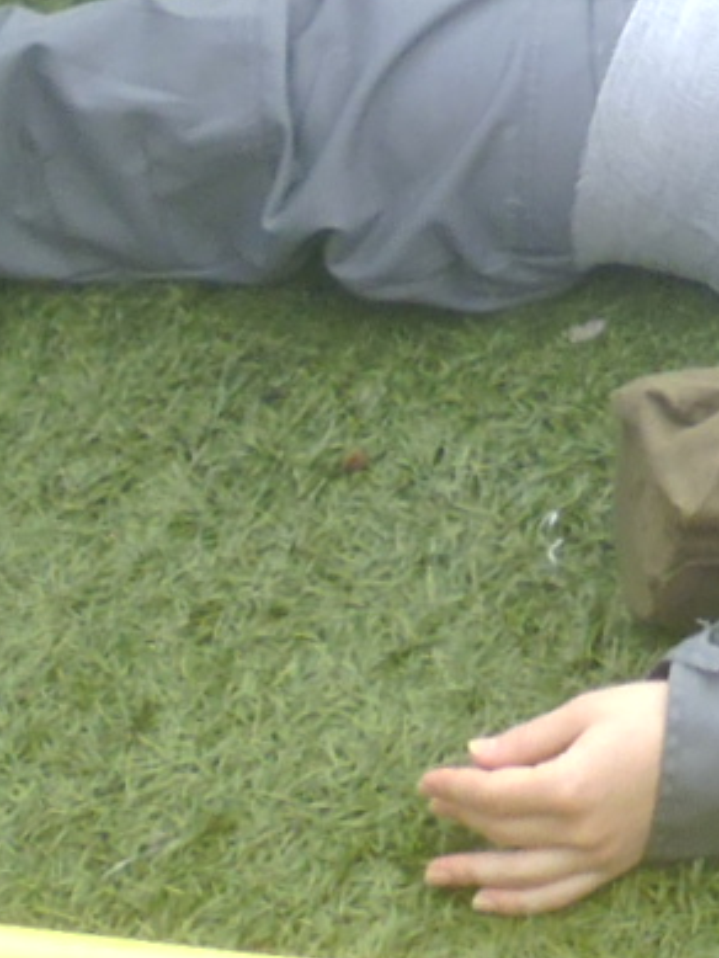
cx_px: 1261
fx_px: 3792
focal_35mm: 137
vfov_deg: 12.8
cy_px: -882
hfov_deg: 10.3
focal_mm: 4.7
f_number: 7.9
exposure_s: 1/60
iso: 100
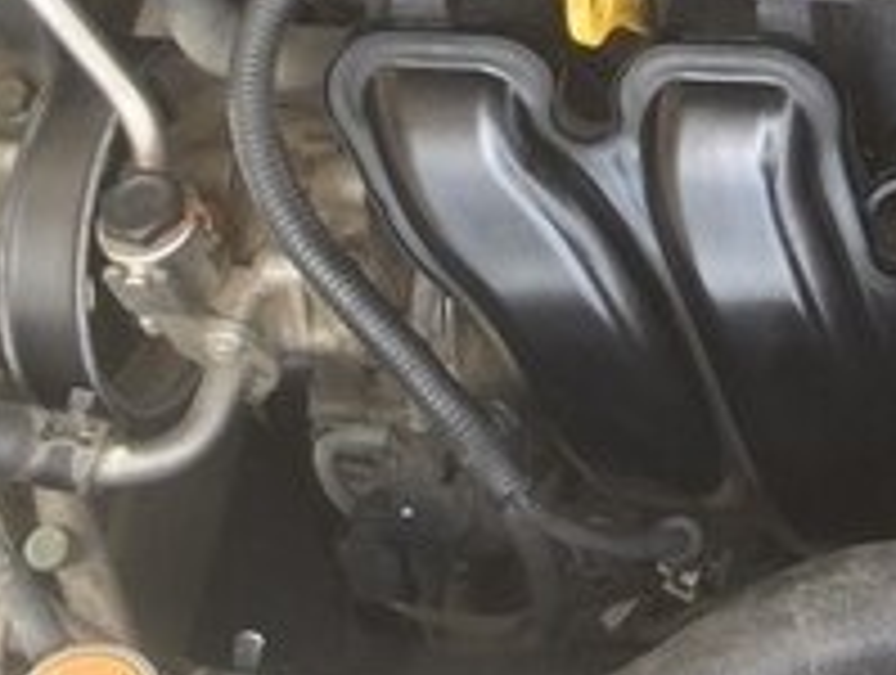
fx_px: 2489
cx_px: 1306
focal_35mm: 96
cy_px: -317
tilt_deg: -59.1
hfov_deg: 18.3
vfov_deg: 14.5
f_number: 2.2
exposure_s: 1/50
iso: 32
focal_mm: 4.15
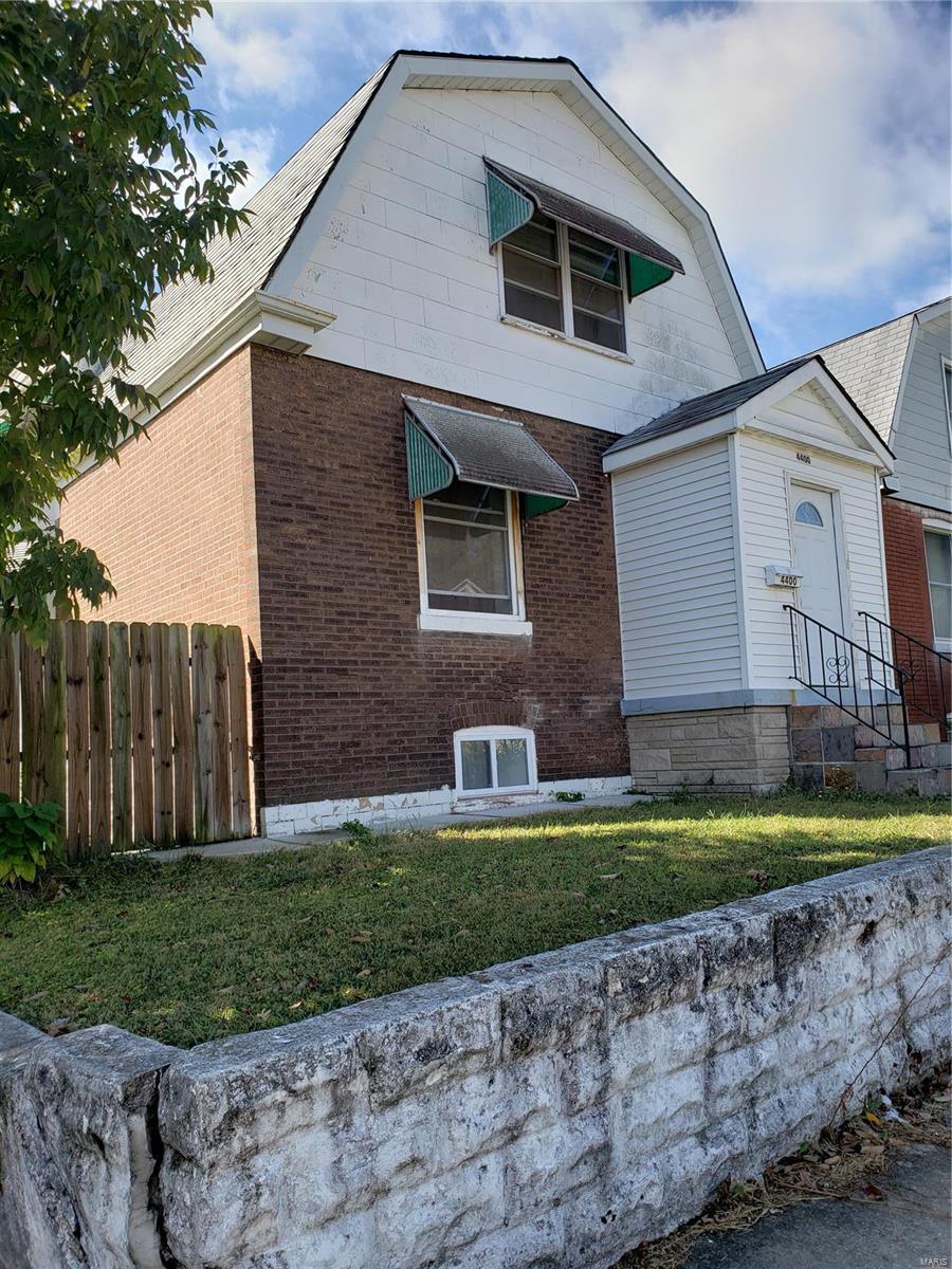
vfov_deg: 67.3
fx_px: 953
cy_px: 634
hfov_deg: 53.1
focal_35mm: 26
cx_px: 476
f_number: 2.4
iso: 50
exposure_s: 1/894
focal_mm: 4.3
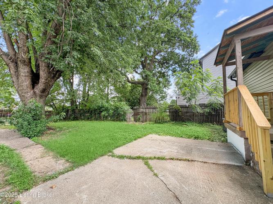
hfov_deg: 102.1
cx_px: 136
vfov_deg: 85.7
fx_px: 110
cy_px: 102
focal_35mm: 14
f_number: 2.2
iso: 64
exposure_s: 1/250
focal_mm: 2.22
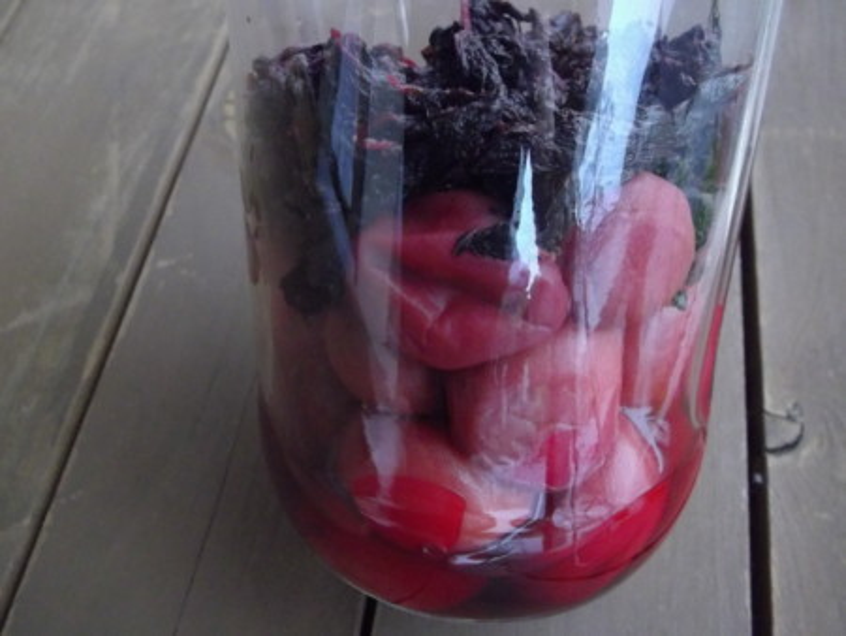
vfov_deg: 44.2
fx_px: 782
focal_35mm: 32
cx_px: 423
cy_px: 318
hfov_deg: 56.8
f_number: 3.5
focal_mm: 5.8
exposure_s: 1/50
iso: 800
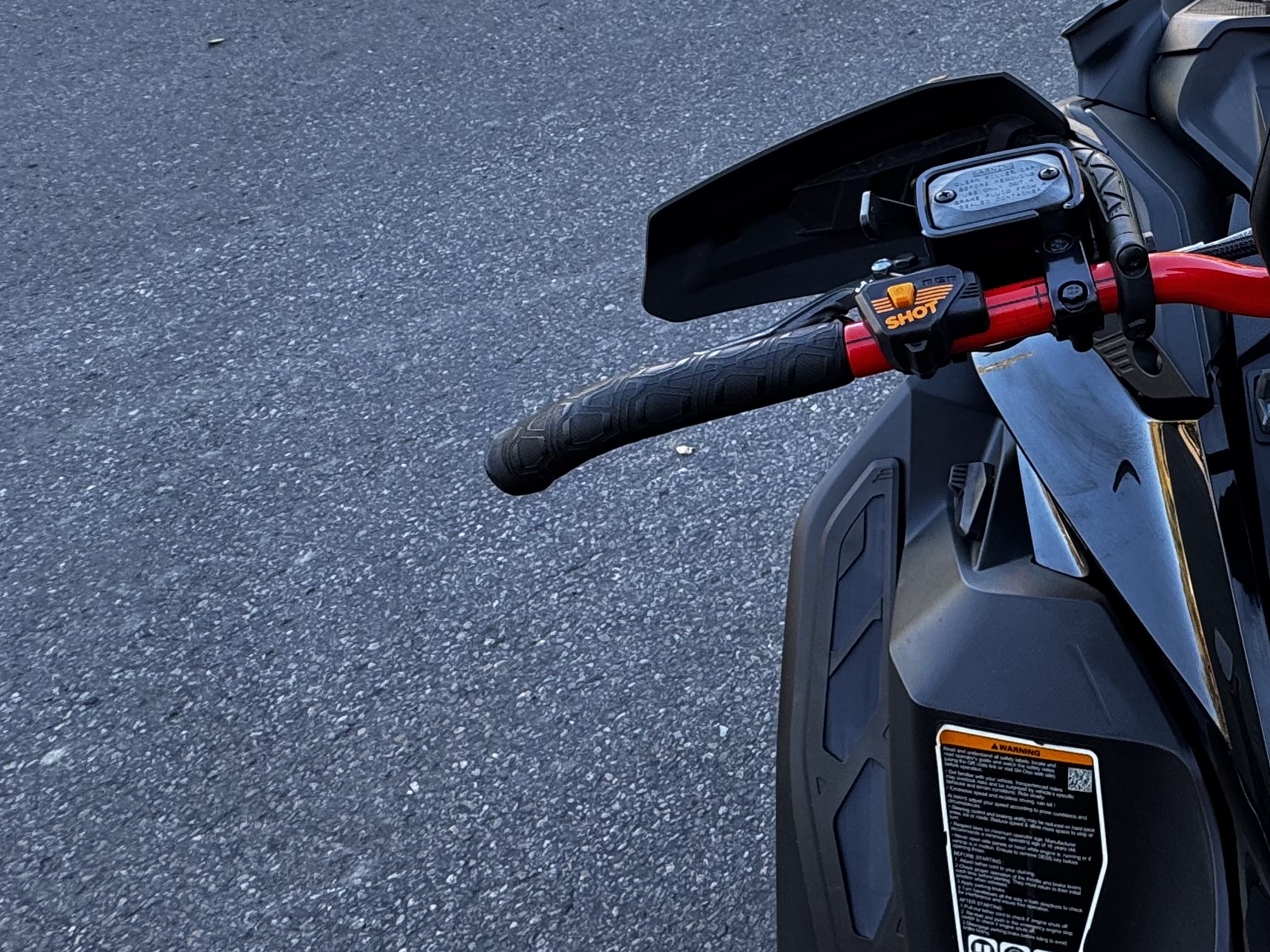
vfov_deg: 40.9
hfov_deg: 46.1
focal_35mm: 33
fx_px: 1211
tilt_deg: -39.2
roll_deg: +0.5
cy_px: 172
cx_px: 1280
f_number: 2.2
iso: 80
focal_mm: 2.22
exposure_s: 1/99
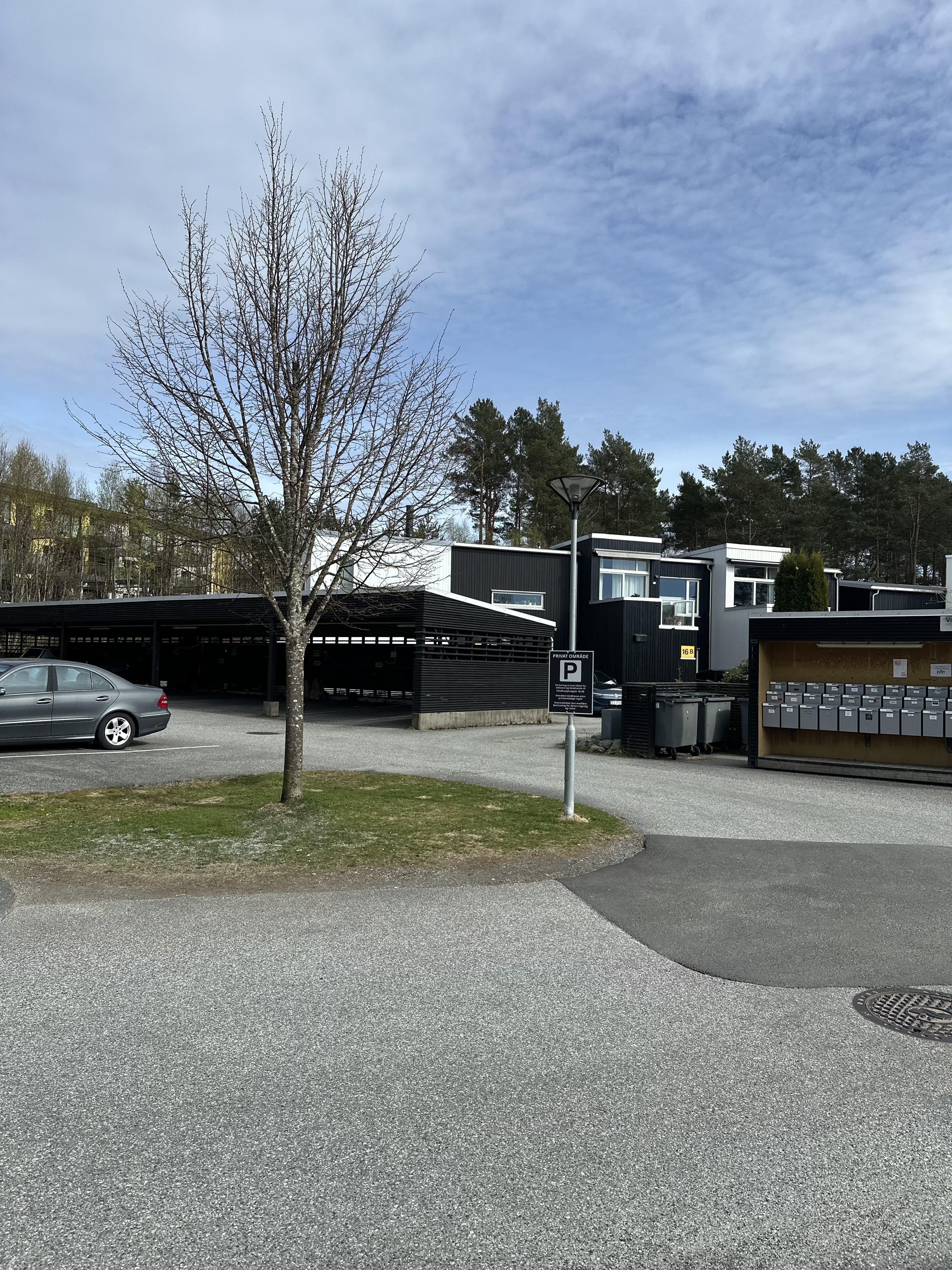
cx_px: 476
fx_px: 880
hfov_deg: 56.8
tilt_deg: +2.0
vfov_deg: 71.6
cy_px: 635
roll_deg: -0.4
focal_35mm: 24
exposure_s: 1/5263
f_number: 1.78
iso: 80
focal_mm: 6.86
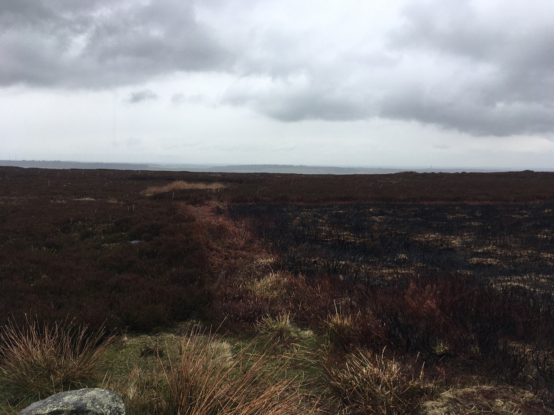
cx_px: 277
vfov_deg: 48.2
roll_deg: +0.2
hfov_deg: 61.7
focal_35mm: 29
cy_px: 208
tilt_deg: -4.3
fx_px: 464
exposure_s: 1/375
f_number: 2.2
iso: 25
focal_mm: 4.15
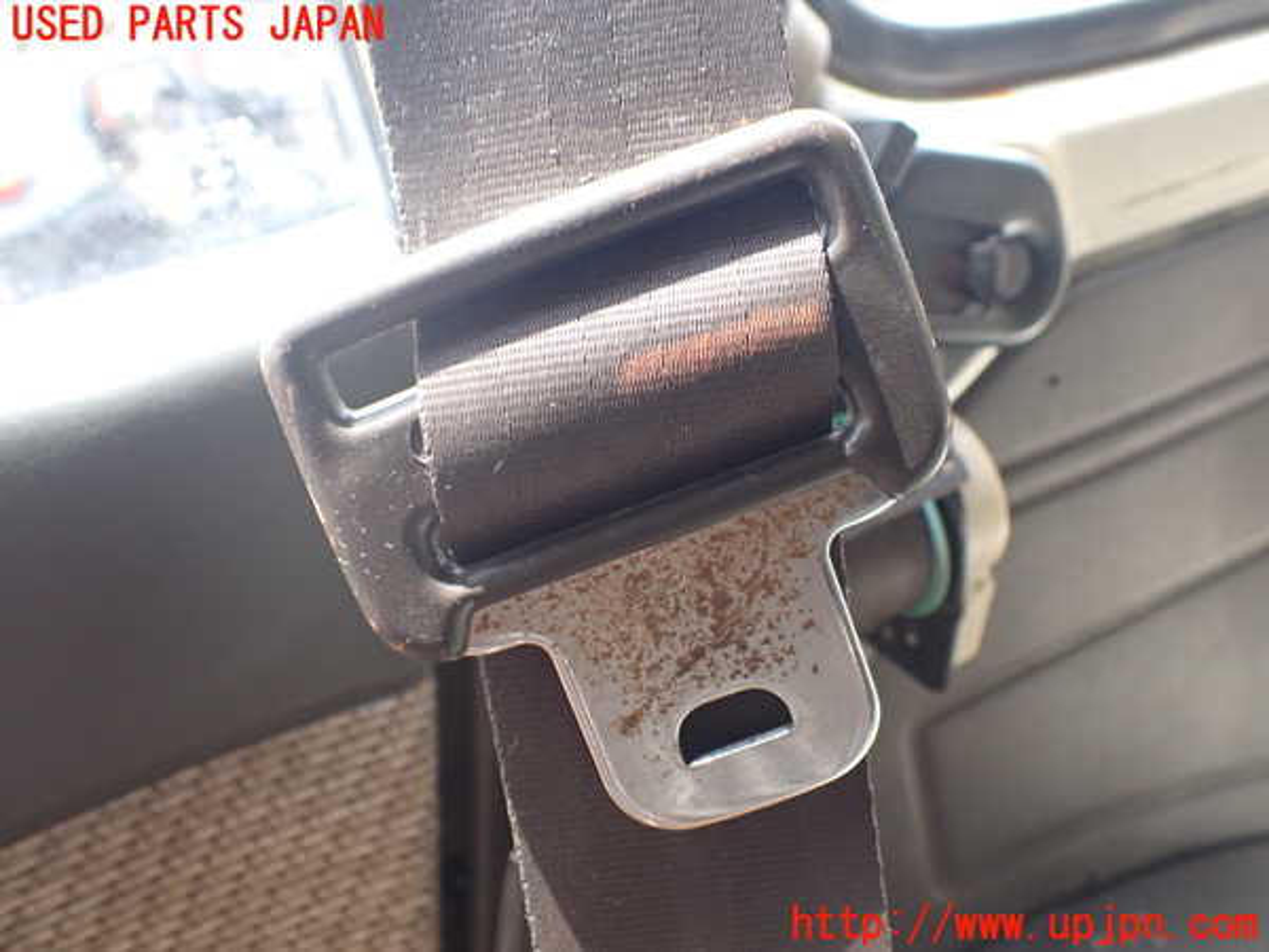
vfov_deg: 46.8
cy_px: 476
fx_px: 1100
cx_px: 634
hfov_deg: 60.0
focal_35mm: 30
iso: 250
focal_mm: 5.4
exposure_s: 1/125
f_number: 2.3
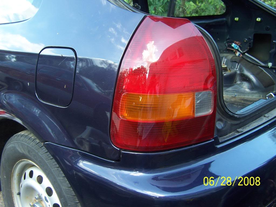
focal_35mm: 38
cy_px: 104
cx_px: 138
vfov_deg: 37.7
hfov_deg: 49.0
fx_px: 303
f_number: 2.8
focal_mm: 6.3
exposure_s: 1/60
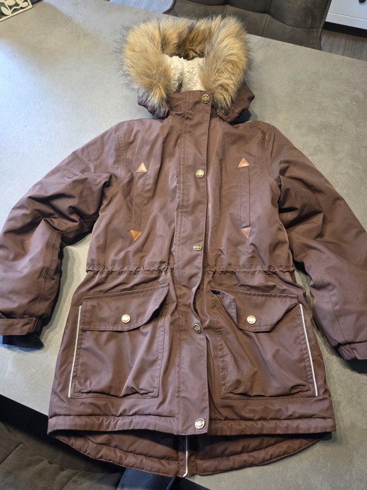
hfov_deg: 58.9
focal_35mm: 23
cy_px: 245
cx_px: 184
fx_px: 325
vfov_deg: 73.9
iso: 500
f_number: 1.8
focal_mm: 5.4
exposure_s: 1/100
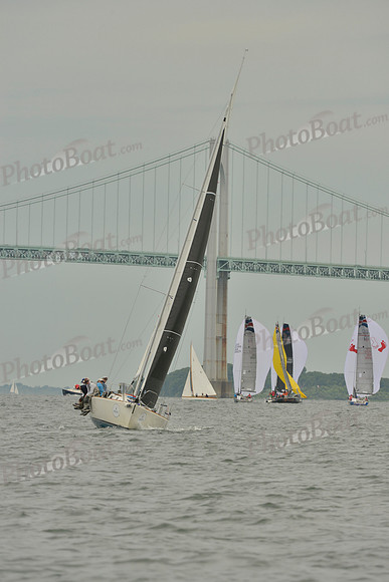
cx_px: 194
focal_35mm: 400
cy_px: 291
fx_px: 6479
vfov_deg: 5.2
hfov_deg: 3.4
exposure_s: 1/1000
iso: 400
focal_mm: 400
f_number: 9
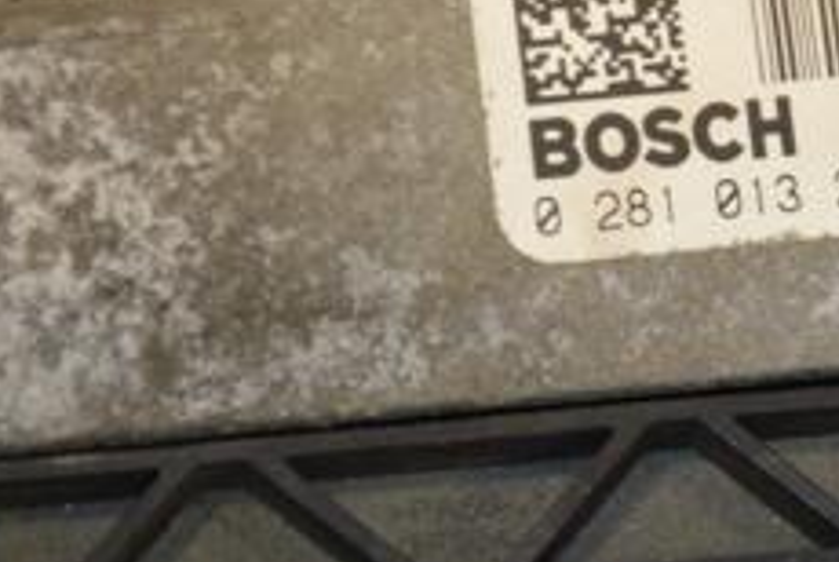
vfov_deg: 3.4
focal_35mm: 410
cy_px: 66
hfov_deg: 5.0
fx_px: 9574
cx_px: 897
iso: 800
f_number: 7.1
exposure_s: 1/200
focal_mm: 105
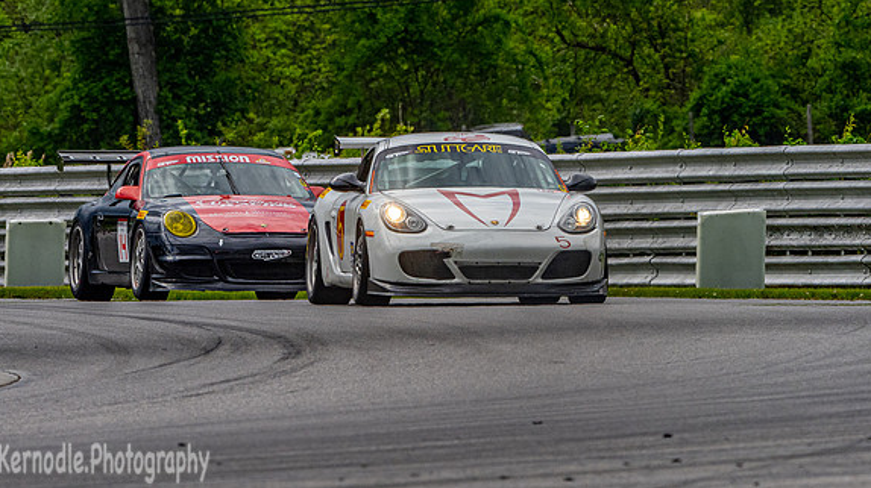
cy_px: 94
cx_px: 388
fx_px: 18695
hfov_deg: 2.7
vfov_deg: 1.5
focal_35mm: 810
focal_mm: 300
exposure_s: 1/1250
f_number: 8
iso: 400
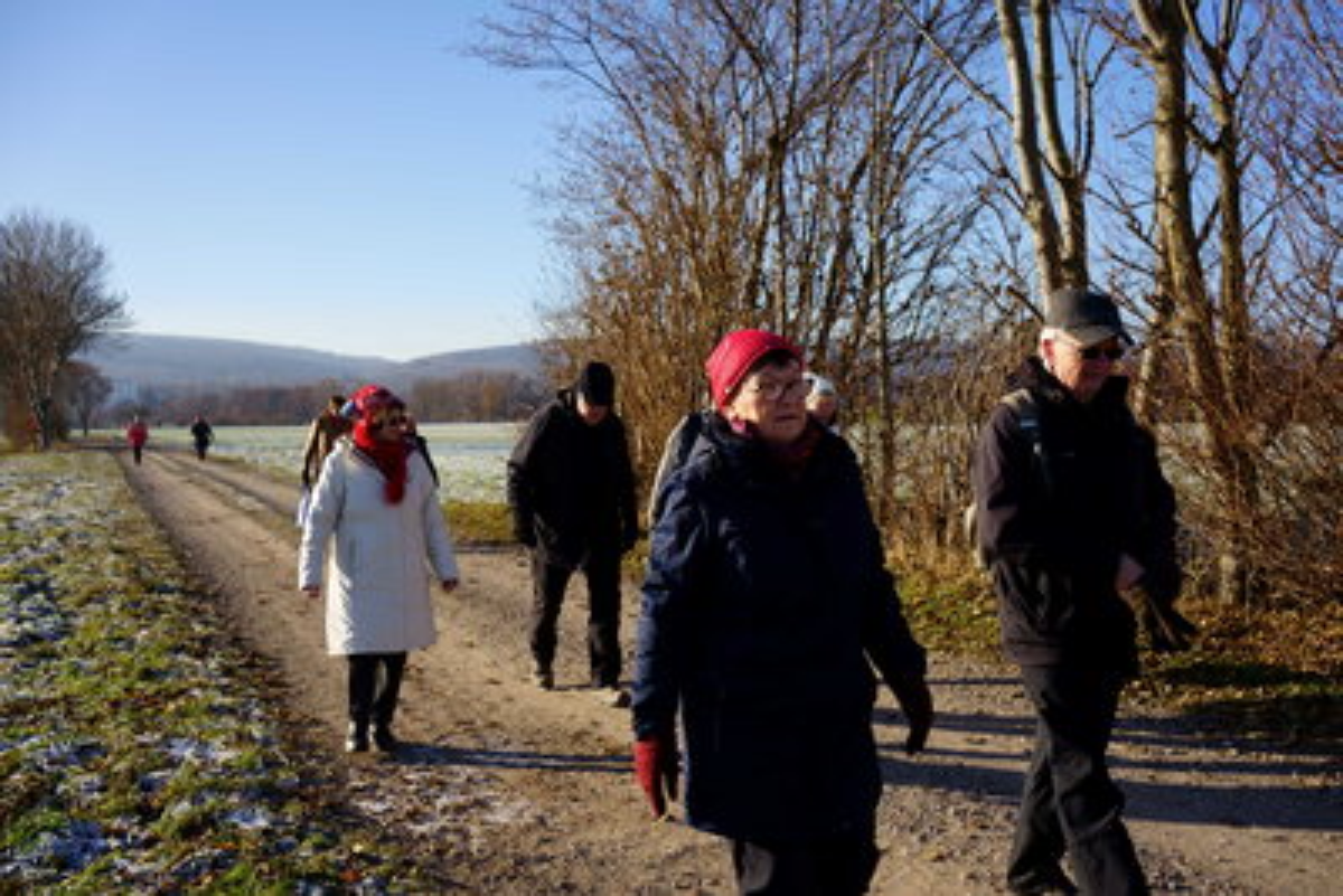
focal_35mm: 35
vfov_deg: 37.9
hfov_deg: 54.4
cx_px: 672
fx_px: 1306
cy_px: 448
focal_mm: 35
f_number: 8
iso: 100
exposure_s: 1/200
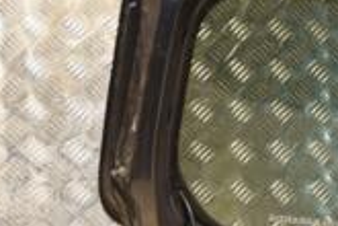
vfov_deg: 7.8
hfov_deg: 11.1
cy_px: 244
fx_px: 1643
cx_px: 567
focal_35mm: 175
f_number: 5
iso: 800
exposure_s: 1/200
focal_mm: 32
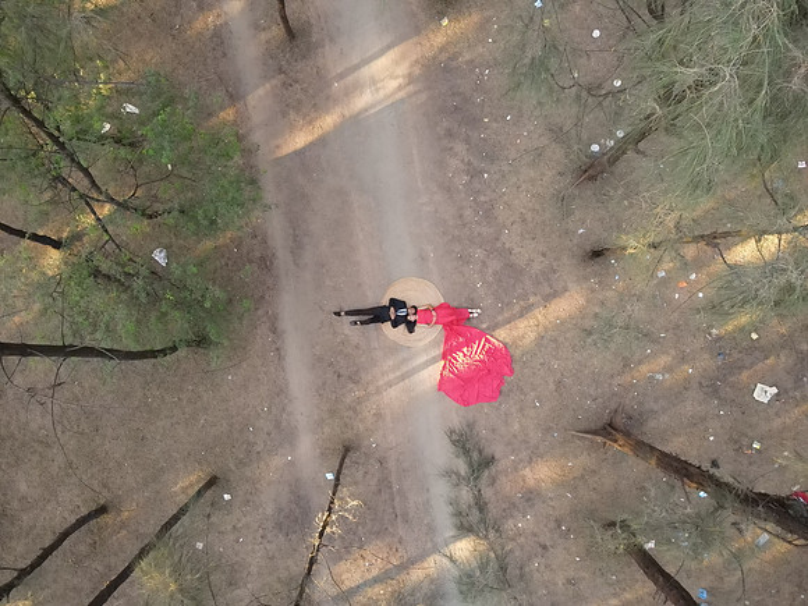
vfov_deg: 56.8
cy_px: 303
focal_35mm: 24
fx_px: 560
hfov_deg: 71.6
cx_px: 404
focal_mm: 4.5
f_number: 2.8
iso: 1600
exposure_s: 1/100
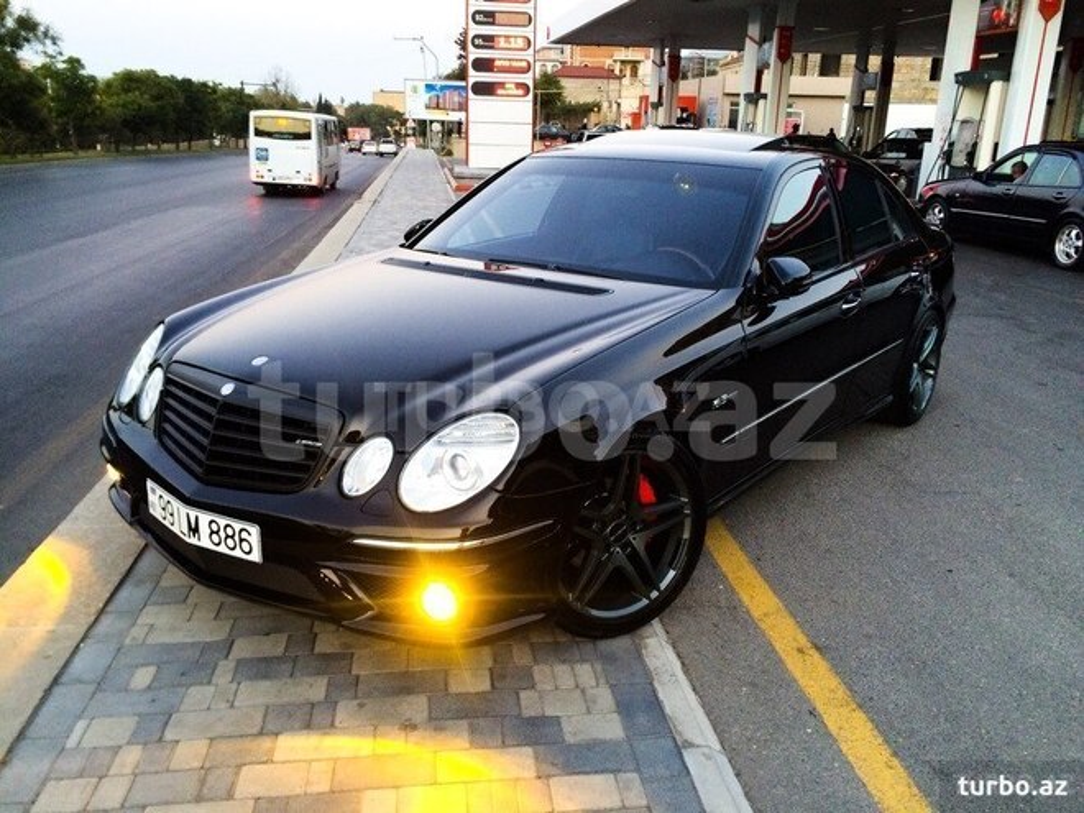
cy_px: 406
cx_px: 542
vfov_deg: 48.2
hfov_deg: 61.7
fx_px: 908
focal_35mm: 29
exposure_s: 1/33
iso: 125
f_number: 2.2
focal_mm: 4.15
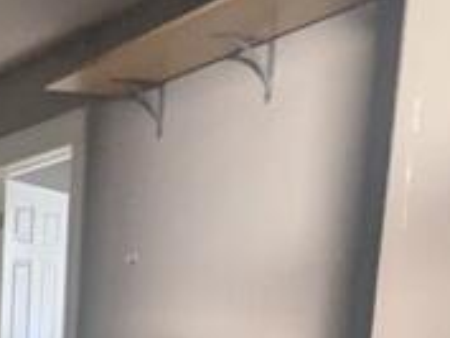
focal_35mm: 54
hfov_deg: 26.3
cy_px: 429
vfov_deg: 24.0
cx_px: -217
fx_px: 702
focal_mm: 2.35
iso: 873
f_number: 2.2
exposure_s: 1/23.8
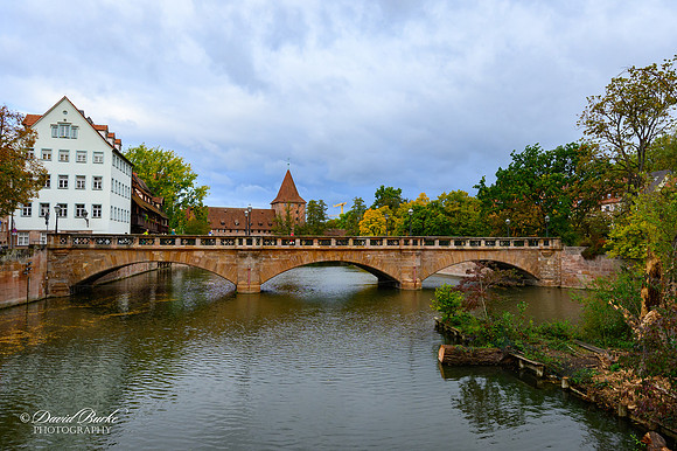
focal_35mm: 24
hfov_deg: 73.8
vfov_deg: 53.1
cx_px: 338
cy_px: 226
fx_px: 451
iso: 560
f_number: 8
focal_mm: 16
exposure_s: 1/250
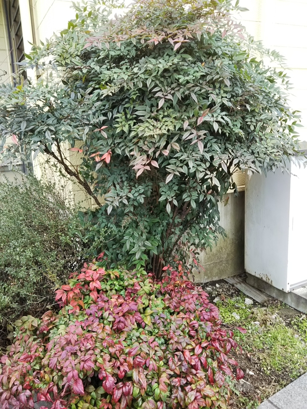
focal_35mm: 30
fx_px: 355
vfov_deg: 60.0
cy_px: 204
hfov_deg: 46.8
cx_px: 154
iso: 40
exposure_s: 1/60
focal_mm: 4
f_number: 2.2
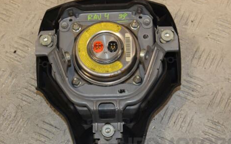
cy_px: 79
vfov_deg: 17.4
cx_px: 99
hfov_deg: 27.5
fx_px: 472
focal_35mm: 75
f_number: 8
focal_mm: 38
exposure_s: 1/200
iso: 800
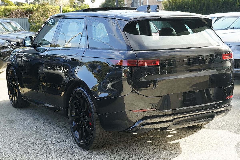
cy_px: 80
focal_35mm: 44
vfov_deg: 30.5
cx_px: 120
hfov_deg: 44.5
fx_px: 293
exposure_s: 1/125
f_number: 7.1
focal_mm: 44
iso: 1000
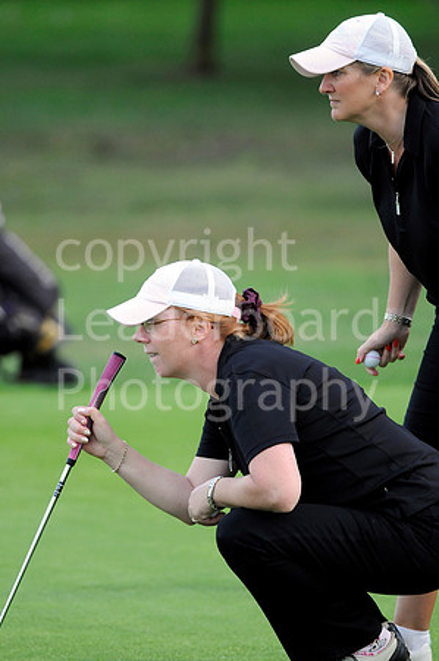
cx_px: 220
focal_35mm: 450
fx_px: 8250
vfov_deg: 4.6
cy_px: 330
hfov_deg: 3.0
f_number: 4
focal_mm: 300
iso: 900
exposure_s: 1/800
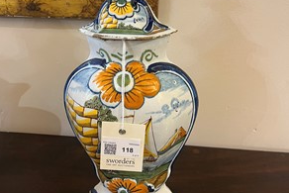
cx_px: 142
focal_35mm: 37
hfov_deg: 51.9
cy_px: 56
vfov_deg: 35.4
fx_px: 297
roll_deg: -1.7
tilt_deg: -17.4
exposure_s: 1/50
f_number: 1.6
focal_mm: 5.1
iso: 160
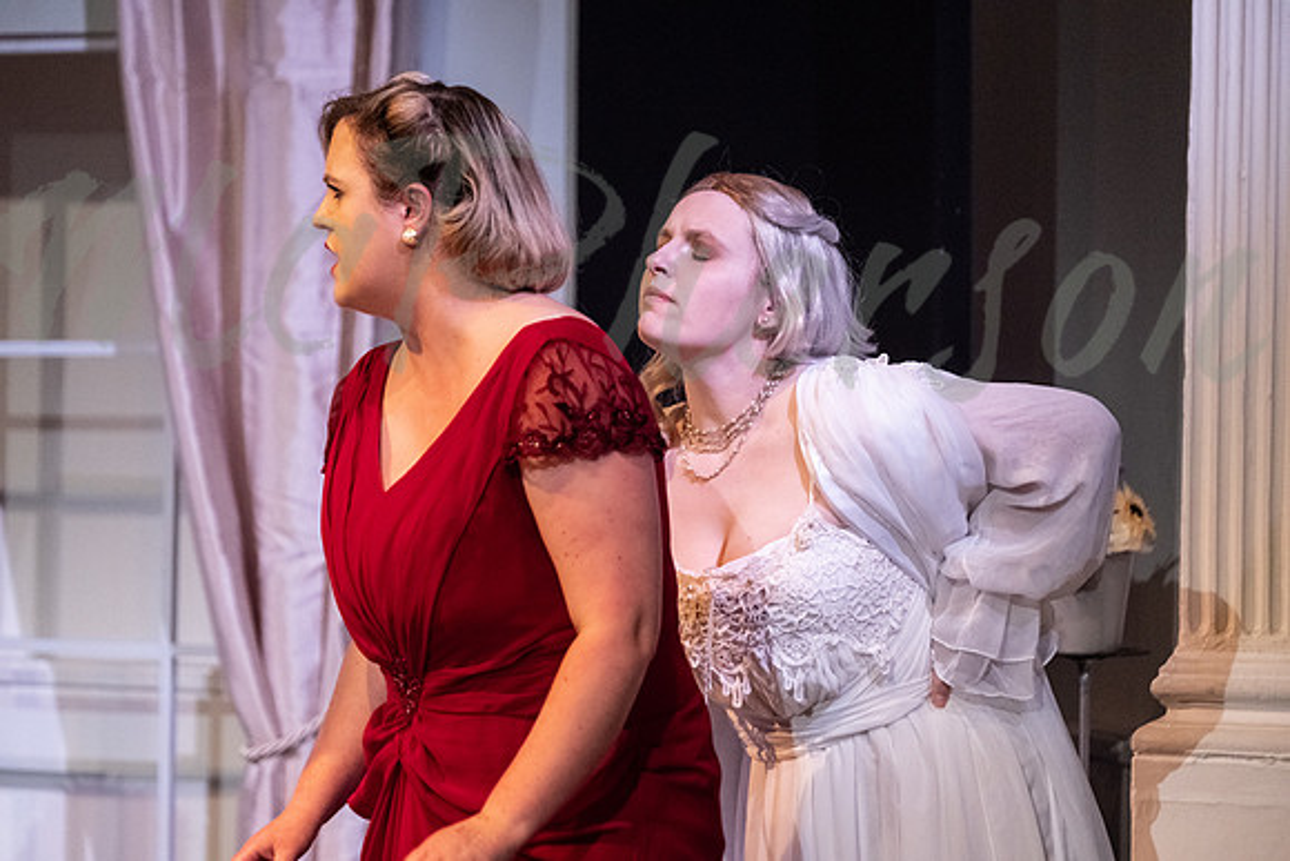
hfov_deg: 16.3
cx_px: 645
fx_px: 4516
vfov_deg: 10.9
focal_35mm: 126
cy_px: 430
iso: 2000
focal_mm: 83.8
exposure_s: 1/250
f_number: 2.8
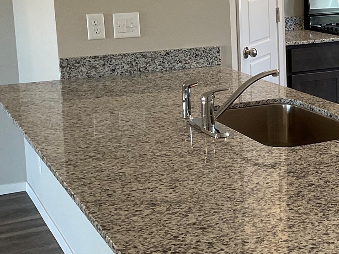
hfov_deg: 24.5
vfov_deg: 19.6
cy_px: 74
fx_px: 735
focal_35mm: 75
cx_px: 357
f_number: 1.8
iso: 80
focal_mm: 3
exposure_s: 1/60
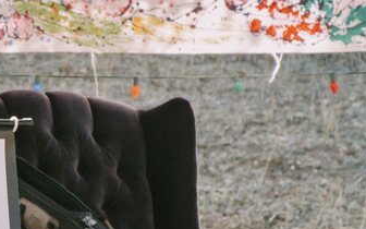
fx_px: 8818
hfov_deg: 2.4
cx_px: -132
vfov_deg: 1.5
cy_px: 348
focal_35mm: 884
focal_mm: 140
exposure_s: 1/60
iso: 125
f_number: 8
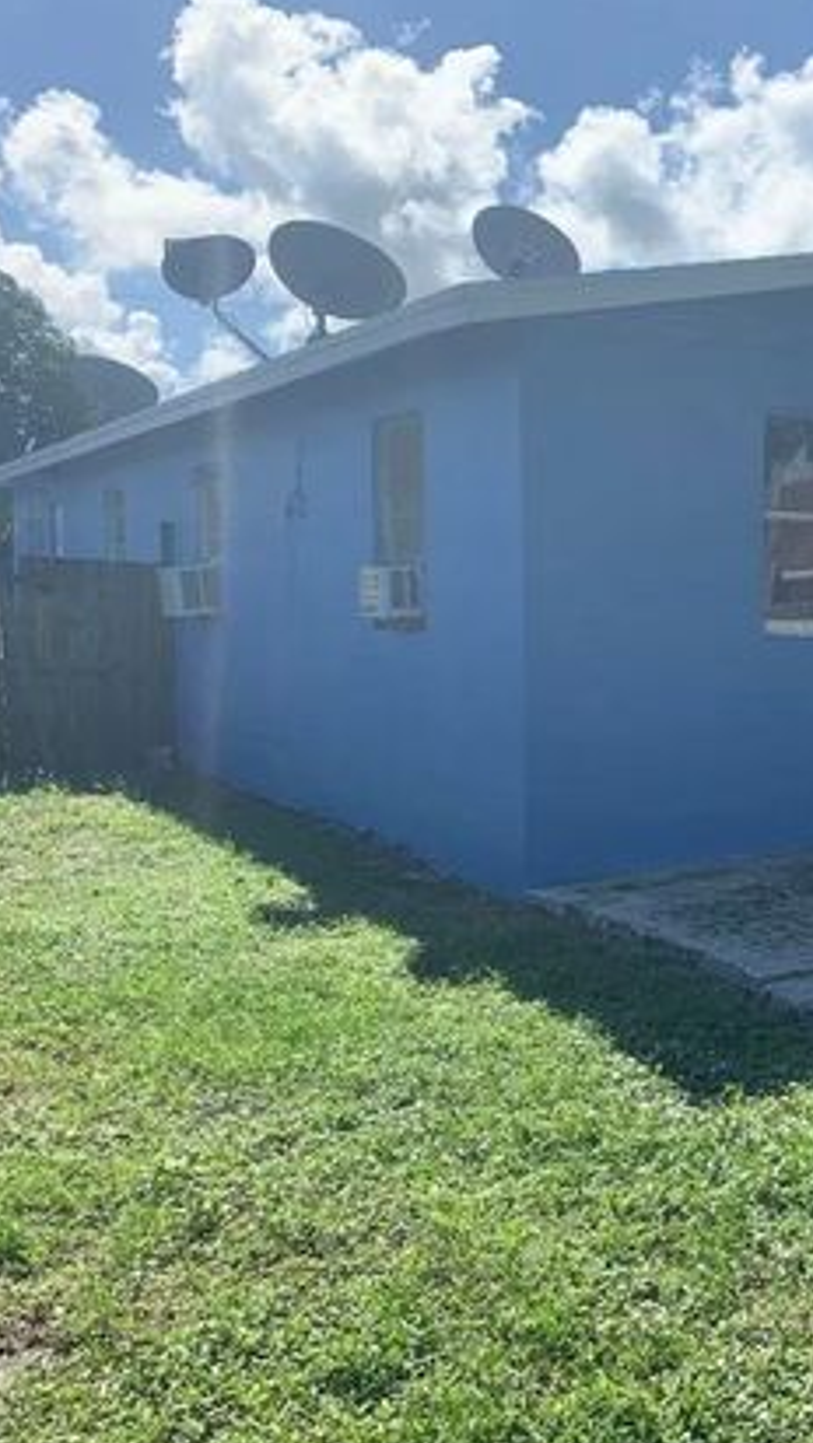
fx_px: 1685
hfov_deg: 24.9
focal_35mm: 44
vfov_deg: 46.4
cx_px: 939
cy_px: 771
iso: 25
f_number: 1.8
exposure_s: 1/2208
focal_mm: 4.25
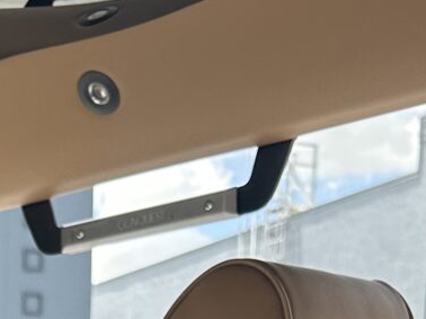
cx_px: -53
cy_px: 880
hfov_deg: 15.7
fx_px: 1500
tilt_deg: -11.7
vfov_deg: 9.9
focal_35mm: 122
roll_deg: -1.8
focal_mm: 6.86
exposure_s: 1/836
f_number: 1.78
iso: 80
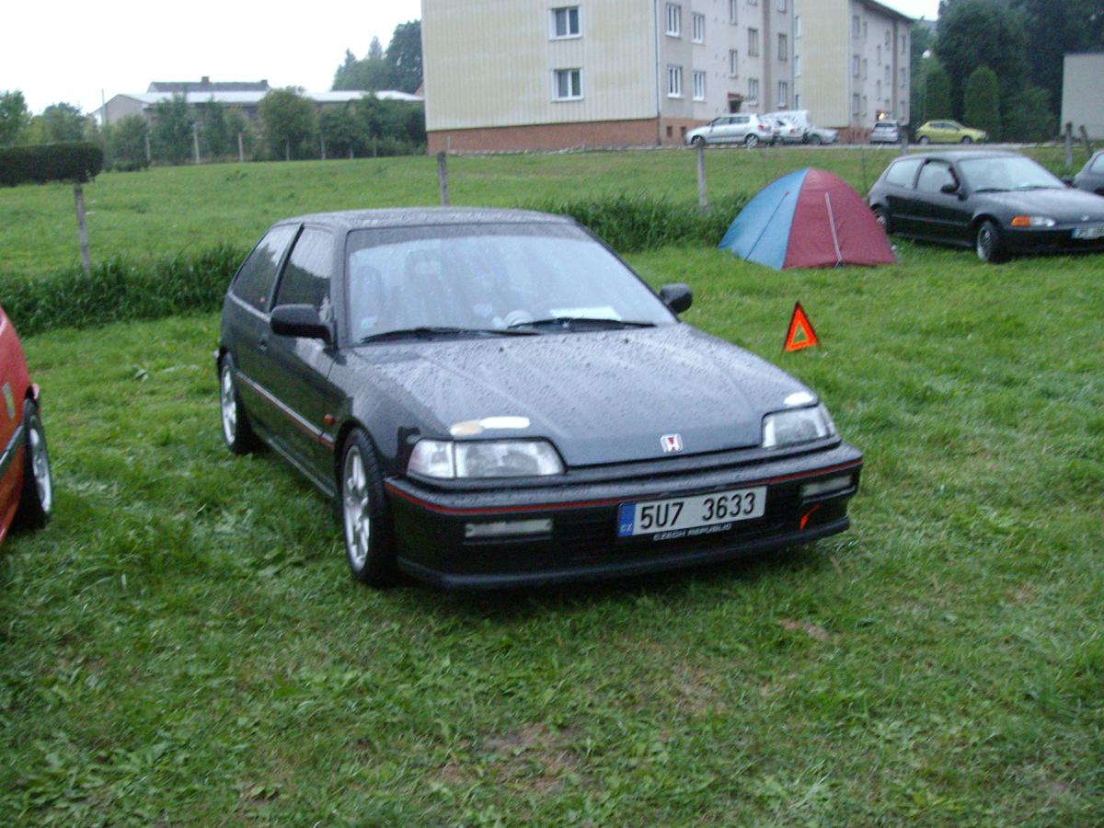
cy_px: 414
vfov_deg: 39.7
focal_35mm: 36
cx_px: 552
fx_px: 1148
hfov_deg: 51.4
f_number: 2.7
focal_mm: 6
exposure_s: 1/8
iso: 320
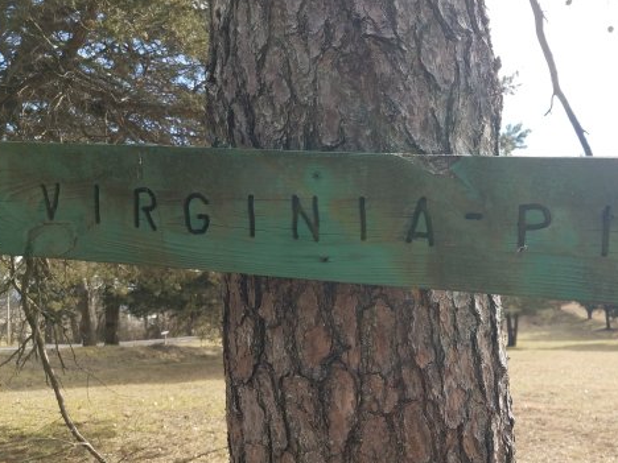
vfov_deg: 41.7
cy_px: 270
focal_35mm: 34
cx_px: 384
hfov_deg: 53.4
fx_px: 607
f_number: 1.7
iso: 40
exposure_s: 1/864
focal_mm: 4.2
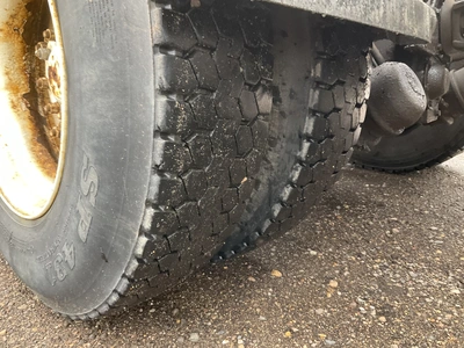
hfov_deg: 61.7
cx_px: 232
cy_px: 174
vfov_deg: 48.2
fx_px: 389
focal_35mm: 29
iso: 64
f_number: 1.8
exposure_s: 1/96
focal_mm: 3
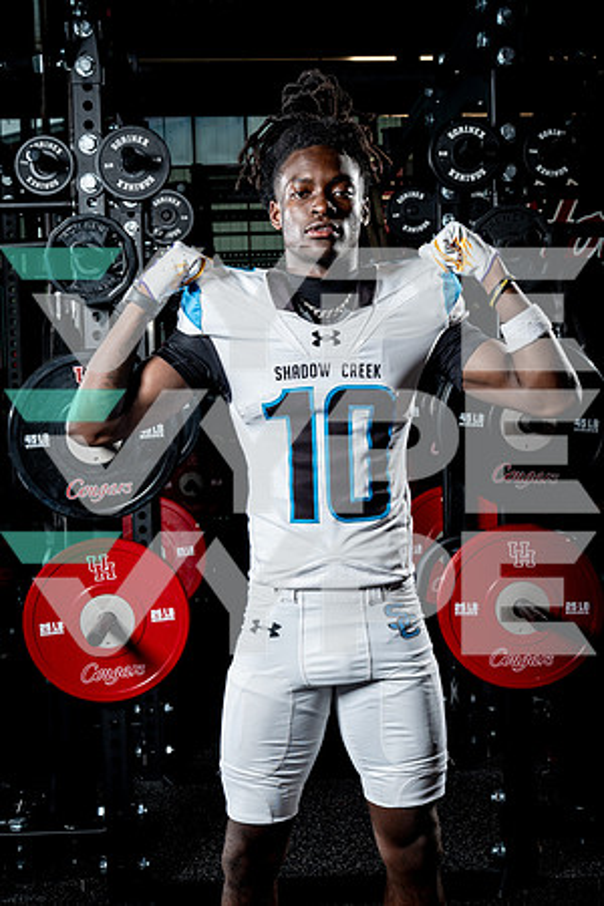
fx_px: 1258
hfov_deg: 27.0
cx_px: 302
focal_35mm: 50
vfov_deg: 39.6
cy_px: 453
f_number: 9
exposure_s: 1/250
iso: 640
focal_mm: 50
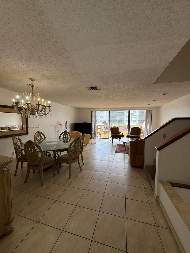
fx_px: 102
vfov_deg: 102.1
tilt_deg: -3.2
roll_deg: -0.2
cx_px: 95
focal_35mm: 14
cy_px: 126
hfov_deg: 85.7
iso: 40
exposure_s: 1/189
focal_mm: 2.22
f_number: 2.2
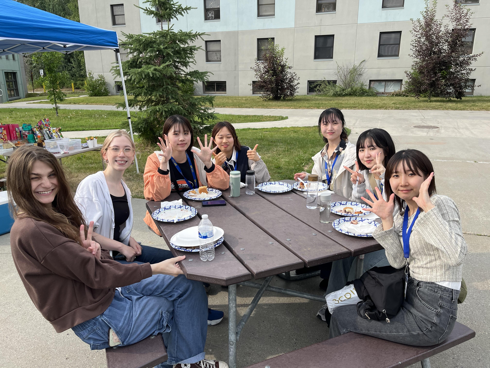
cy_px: 184
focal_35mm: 26
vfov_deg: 53.1
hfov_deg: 67.3
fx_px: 368
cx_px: 245
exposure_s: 1/1776
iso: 50
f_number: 1.6
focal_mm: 5.1
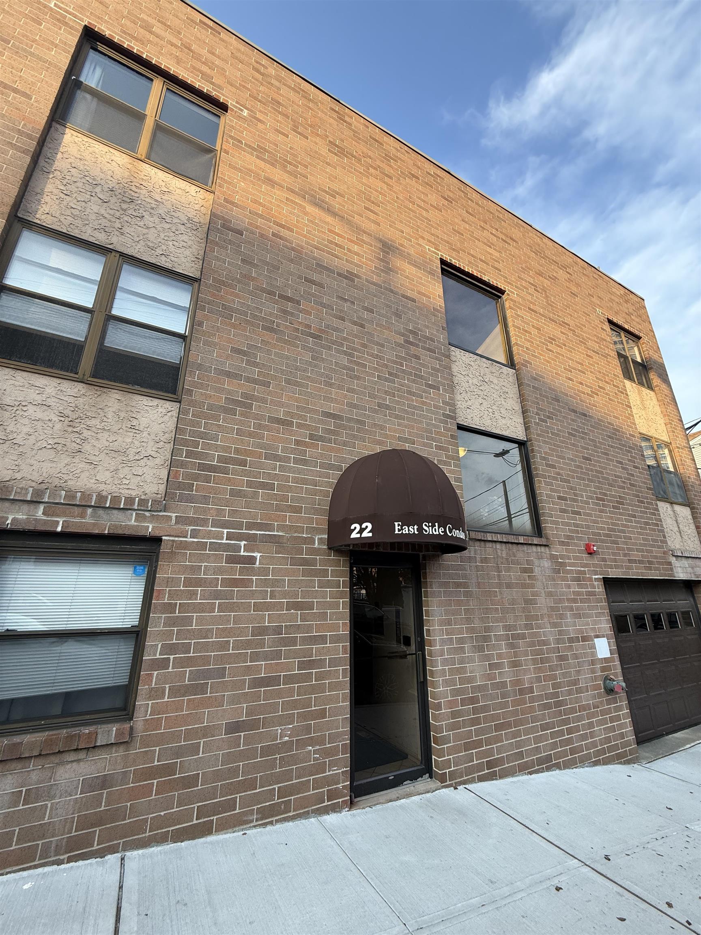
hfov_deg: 85.7
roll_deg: -1.0
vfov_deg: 102.1
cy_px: 468
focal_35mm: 14
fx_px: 378
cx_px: 350
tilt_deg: +18.8
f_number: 2.2
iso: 50
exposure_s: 1/214
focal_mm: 2.22
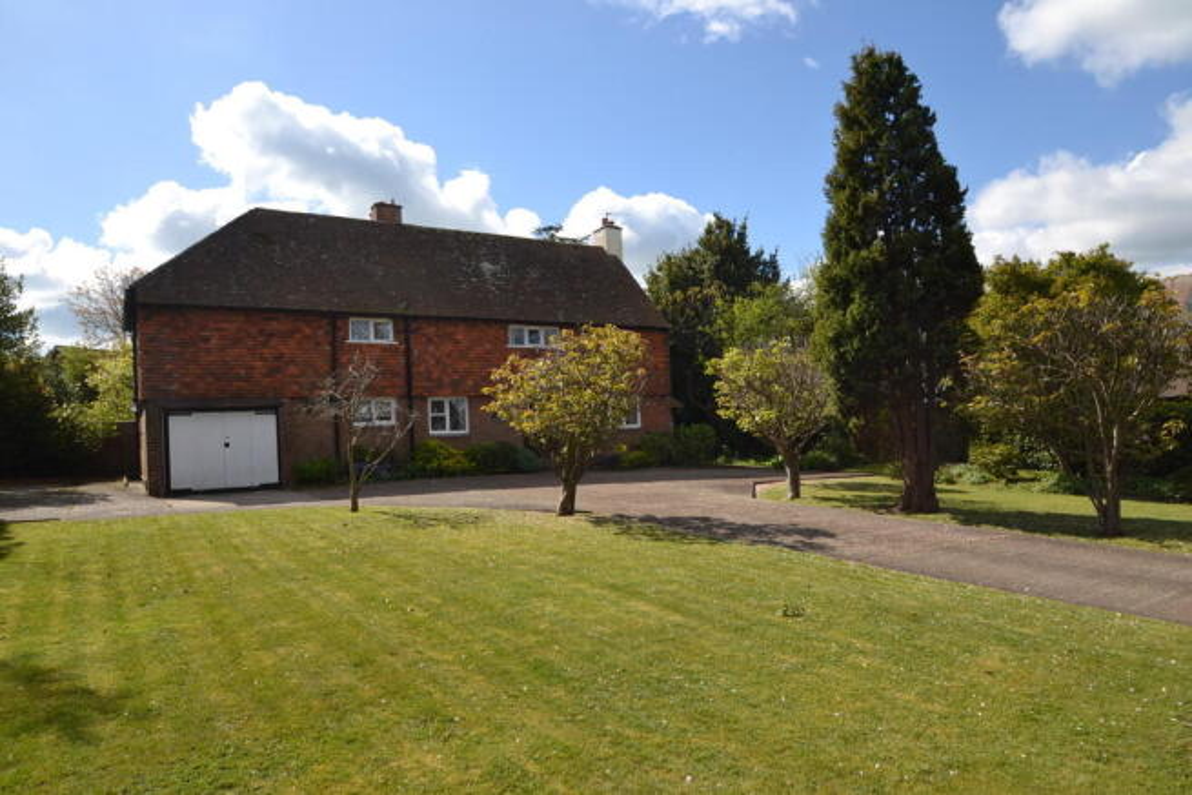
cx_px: 596
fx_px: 745
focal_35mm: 22
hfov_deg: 77.3
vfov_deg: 56.2
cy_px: 398
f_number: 10
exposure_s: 1/200
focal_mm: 15
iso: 100
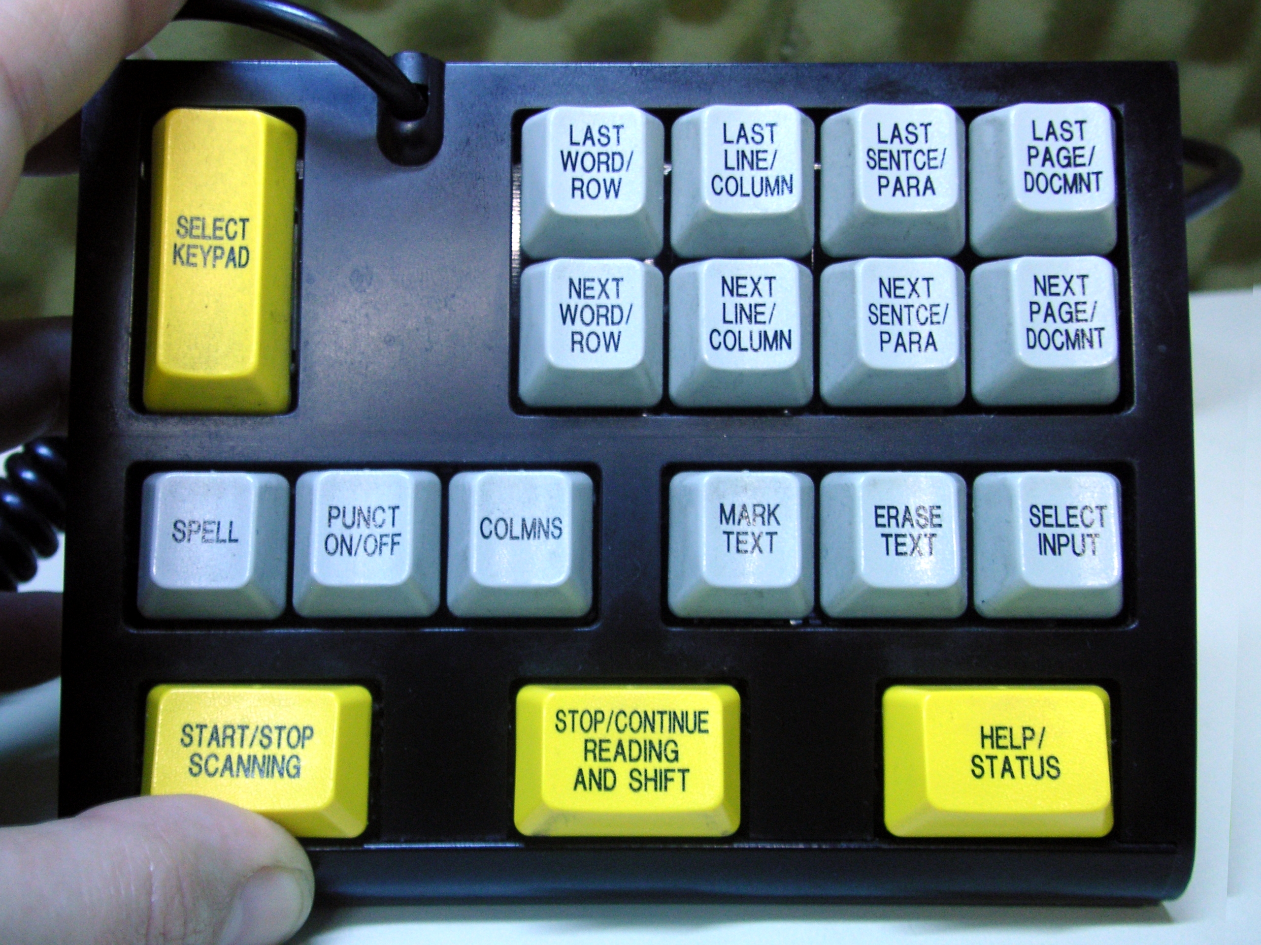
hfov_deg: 47.9
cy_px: 472
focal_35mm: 39
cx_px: 630
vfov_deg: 36.8
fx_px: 1421
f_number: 2.9
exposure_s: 1/3
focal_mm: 6.5
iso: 100
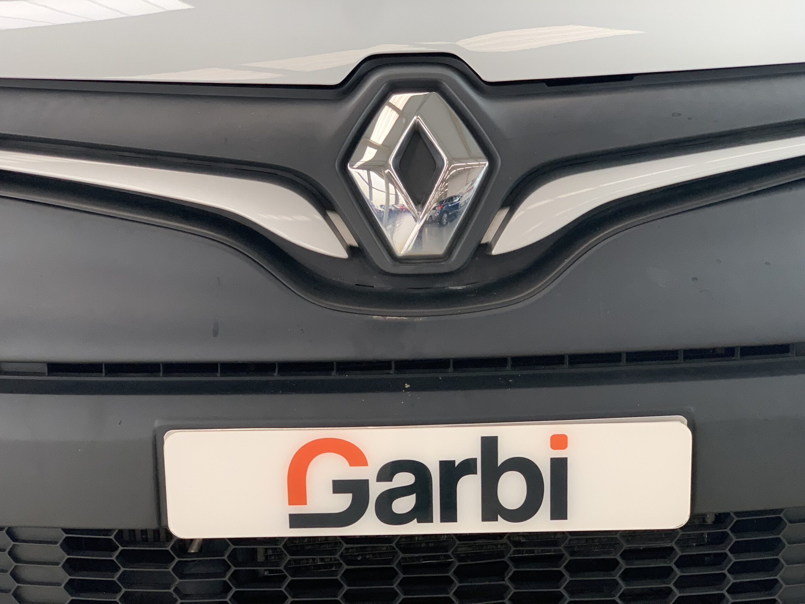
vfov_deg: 28.0
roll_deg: +0.3
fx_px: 1209
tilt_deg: -14.2
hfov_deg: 36.8
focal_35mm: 52
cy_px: 302
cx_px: 402
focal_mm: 6
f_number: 2.4
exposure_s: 1/85
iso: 125
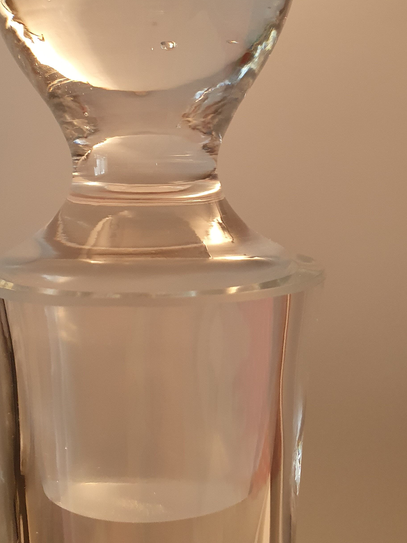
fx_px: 674
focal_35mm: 43
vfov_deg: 42.6
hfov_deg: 33.4
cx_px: 145
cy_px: 140
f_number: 2.4
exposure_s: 1/50
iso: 320
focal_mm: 4.32
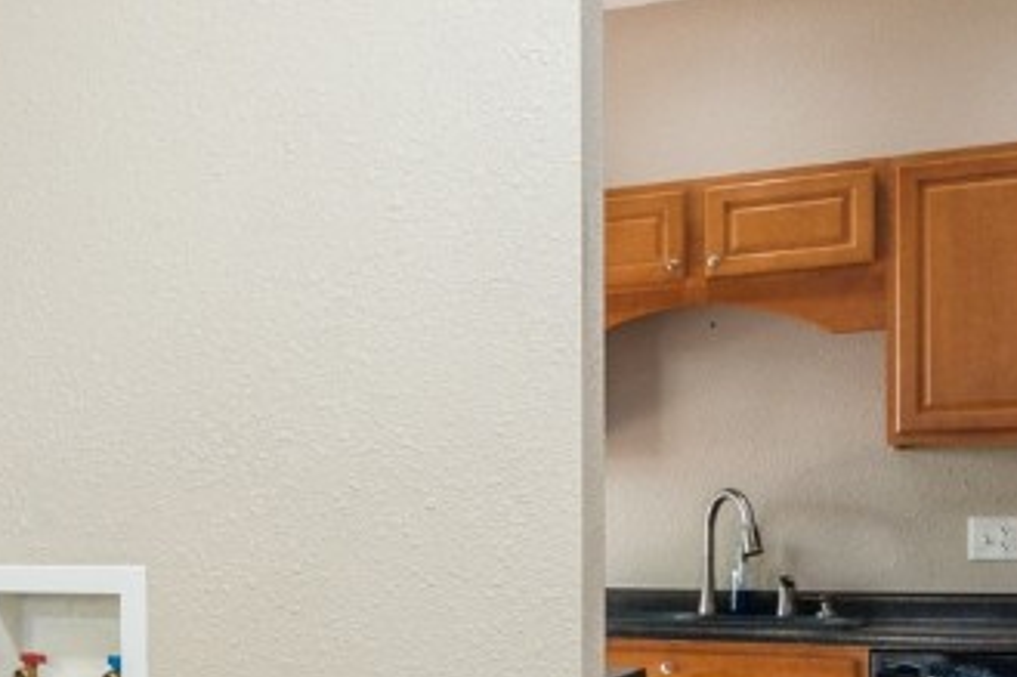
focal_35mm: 56
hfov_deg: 32.0
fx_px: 1581
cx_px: -71
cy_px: 538
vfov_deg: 23.8
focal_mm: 16
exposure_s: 1/3.33
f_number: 10
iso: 400
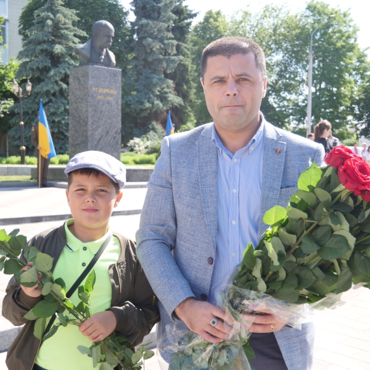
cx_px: 170
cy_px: 184
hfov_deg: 39.1
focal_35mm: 43
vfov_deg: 39.2
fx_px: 520
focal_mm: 18
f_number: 3.9
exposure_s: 1/320
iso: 200
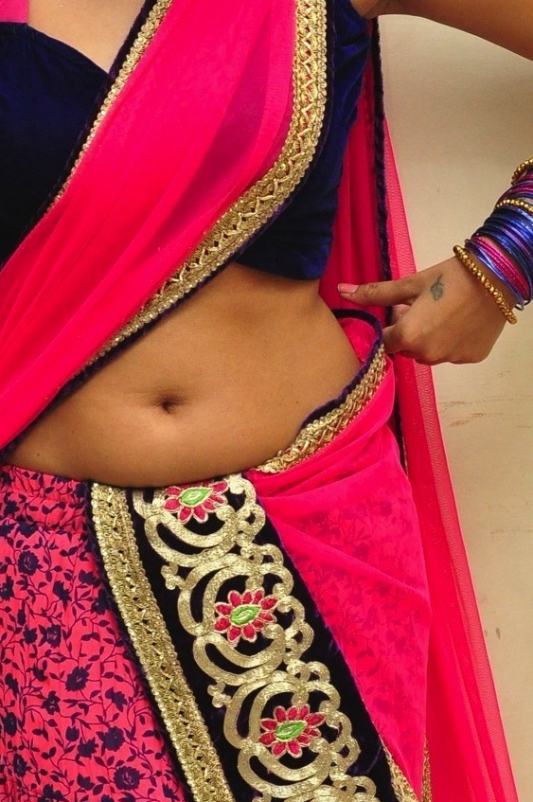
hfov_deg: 10.7
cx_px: 199
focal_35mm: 128
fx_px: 2848
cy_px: 409
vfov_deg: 16.0
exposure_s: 1/125
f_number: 7.1
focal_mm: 40
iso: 1600
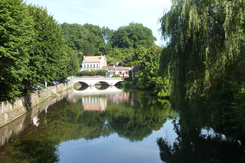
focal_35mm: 39
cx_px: 121
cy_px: 82
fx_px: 265
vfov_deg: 34.2
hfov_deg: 49.6
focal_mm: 6.1
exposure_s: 1/250
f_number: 4
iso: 125
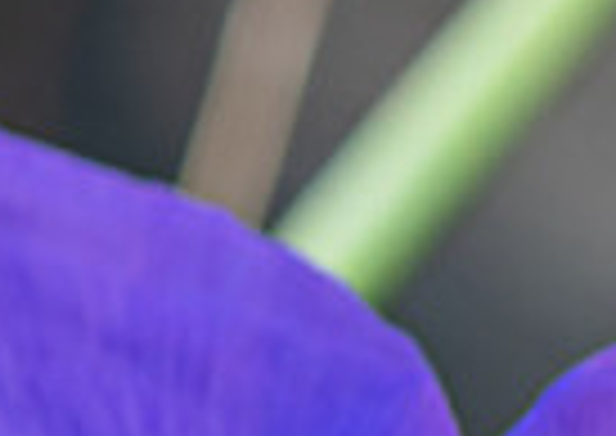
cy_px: 1079
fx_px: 17077
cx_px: 415
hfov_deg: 2.1
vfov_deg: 1.5
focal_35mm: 979
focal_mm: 105
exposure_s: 1/125
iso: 200
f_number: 7.1
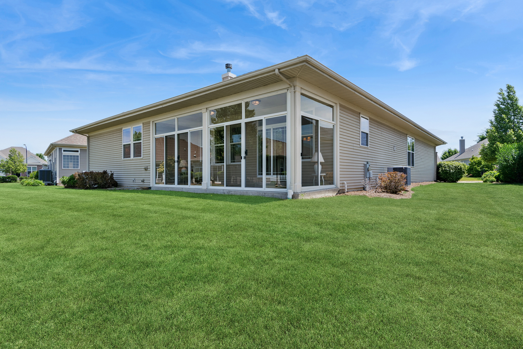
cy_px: 174
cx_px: 262
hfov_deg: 90.0
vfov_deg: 67.4
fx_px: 261
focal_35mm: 18
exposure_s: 1/320
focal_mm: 12
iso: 250
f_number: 8
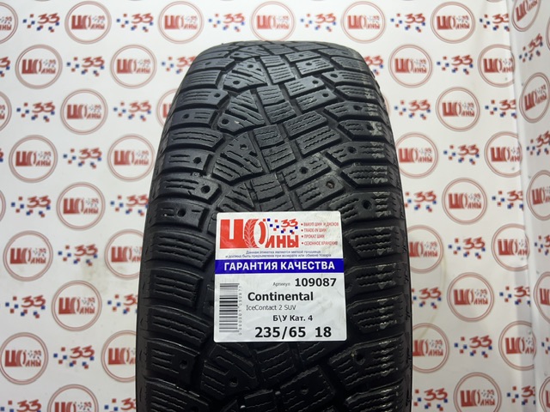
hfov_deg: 67.3
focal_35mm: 26
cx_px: 275
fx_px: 413
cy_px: 206
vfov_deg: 53.1
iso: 40
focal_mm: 5.7
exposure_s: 1/100
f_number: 1.5
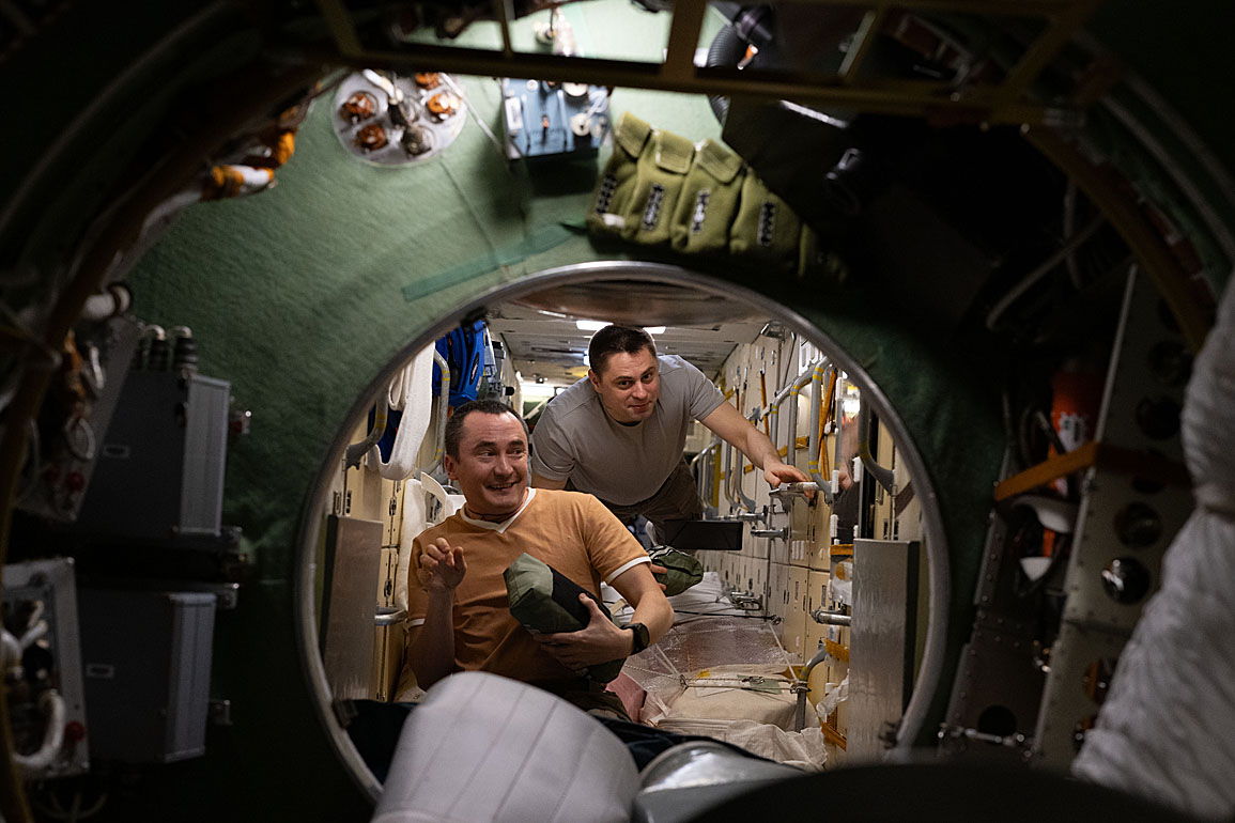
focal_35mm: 50
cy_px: 412
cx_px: 618
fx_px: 1715
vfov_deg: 27.0
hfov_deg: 39.6
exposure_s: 1/400
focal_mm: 50
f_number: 4
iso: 3200
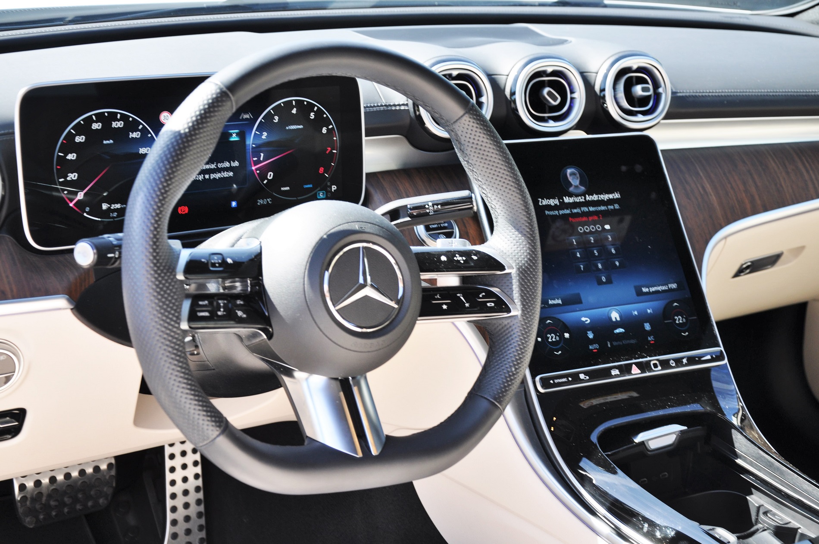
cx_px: 410
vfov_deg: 22.6
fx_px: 1363
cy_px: 272
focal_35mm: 60
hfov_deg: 33.4
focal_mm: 40
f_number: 6.3
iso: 250
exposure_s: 1/160
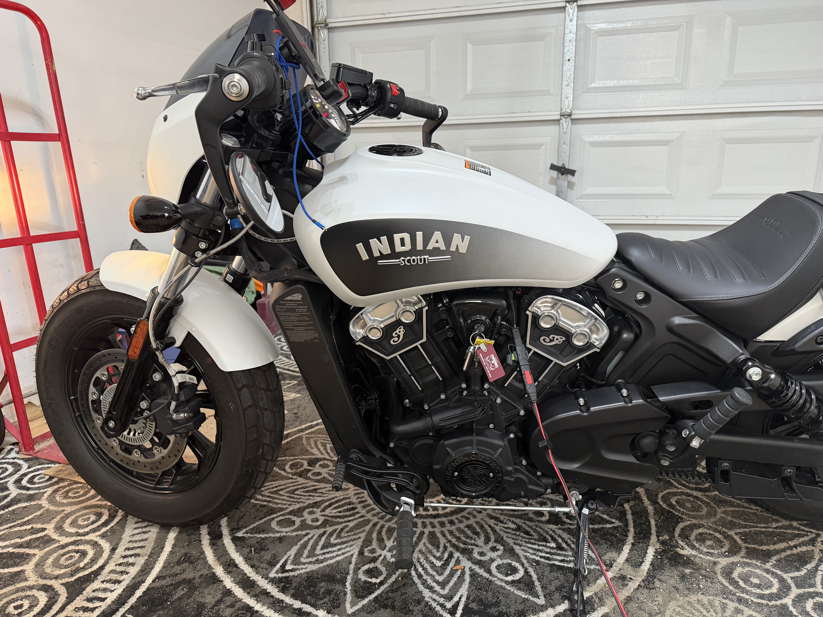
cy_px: 308
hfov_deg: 71.6
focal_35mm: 24
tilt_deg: -15.6
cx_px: 412
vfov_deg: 56.8
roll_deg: +1.7
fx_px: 571
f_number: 1.78
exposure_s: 1/60
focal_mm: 6.76
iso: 320
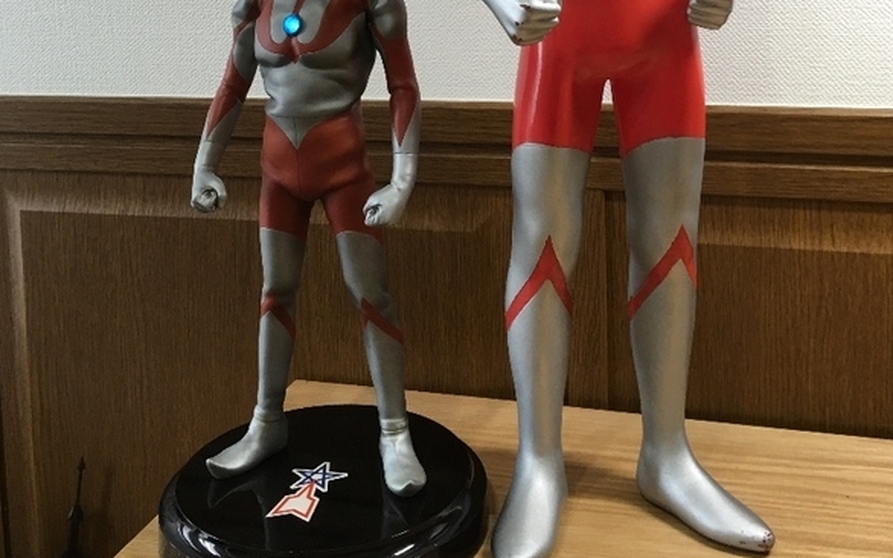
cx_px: 453
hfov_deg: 47.2
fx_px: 1022
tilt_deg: -4.2
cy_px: 38
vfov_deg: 29.1
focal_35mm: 42
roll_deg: +1.4
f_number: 2.2
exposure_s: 1/33
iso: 40
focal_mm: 4.15
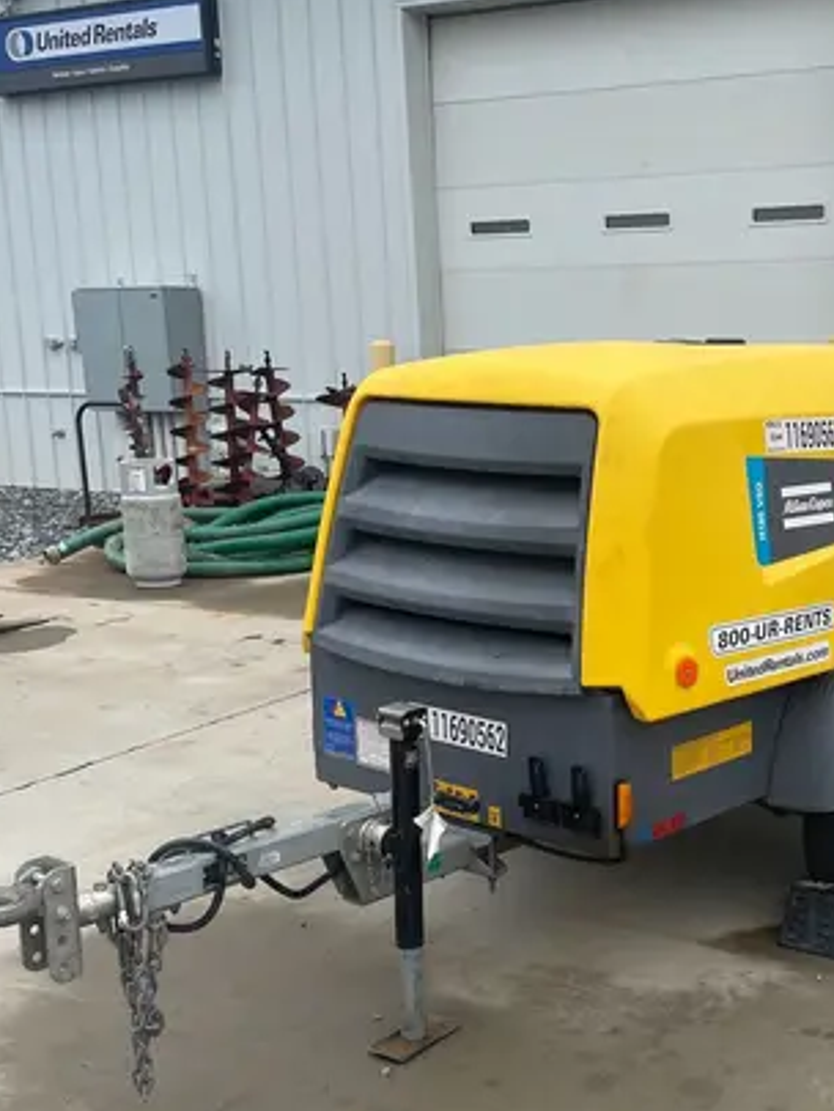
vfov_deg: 40.2
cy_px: 682
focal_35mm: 47
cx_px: 705
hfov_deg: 29.9
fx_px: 1509
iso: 32
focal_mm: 4.2
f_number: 1.6
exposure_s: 1/1024
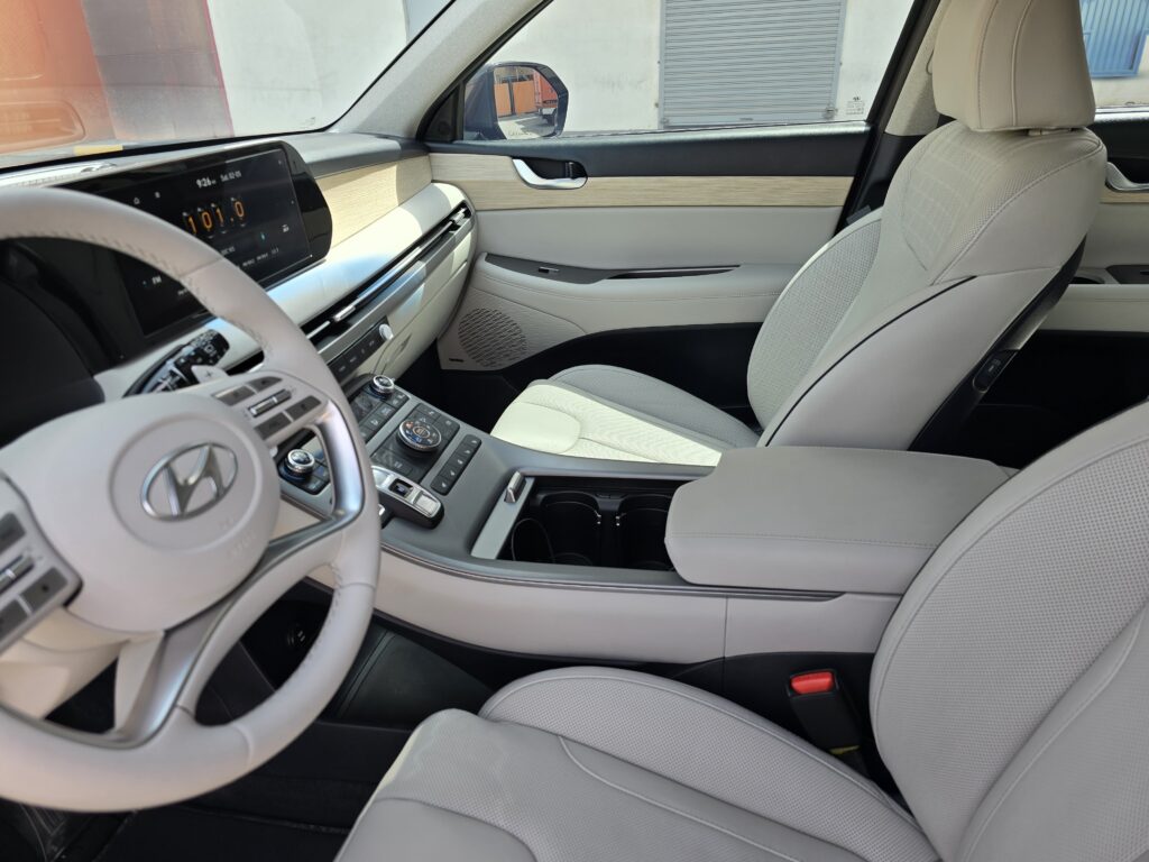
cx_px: 574
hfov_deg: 73.9
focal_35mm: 23
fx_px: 763
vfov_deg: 58.9
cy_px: 431
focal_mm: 6.3
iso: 25
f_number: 1.7
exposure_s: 1/180
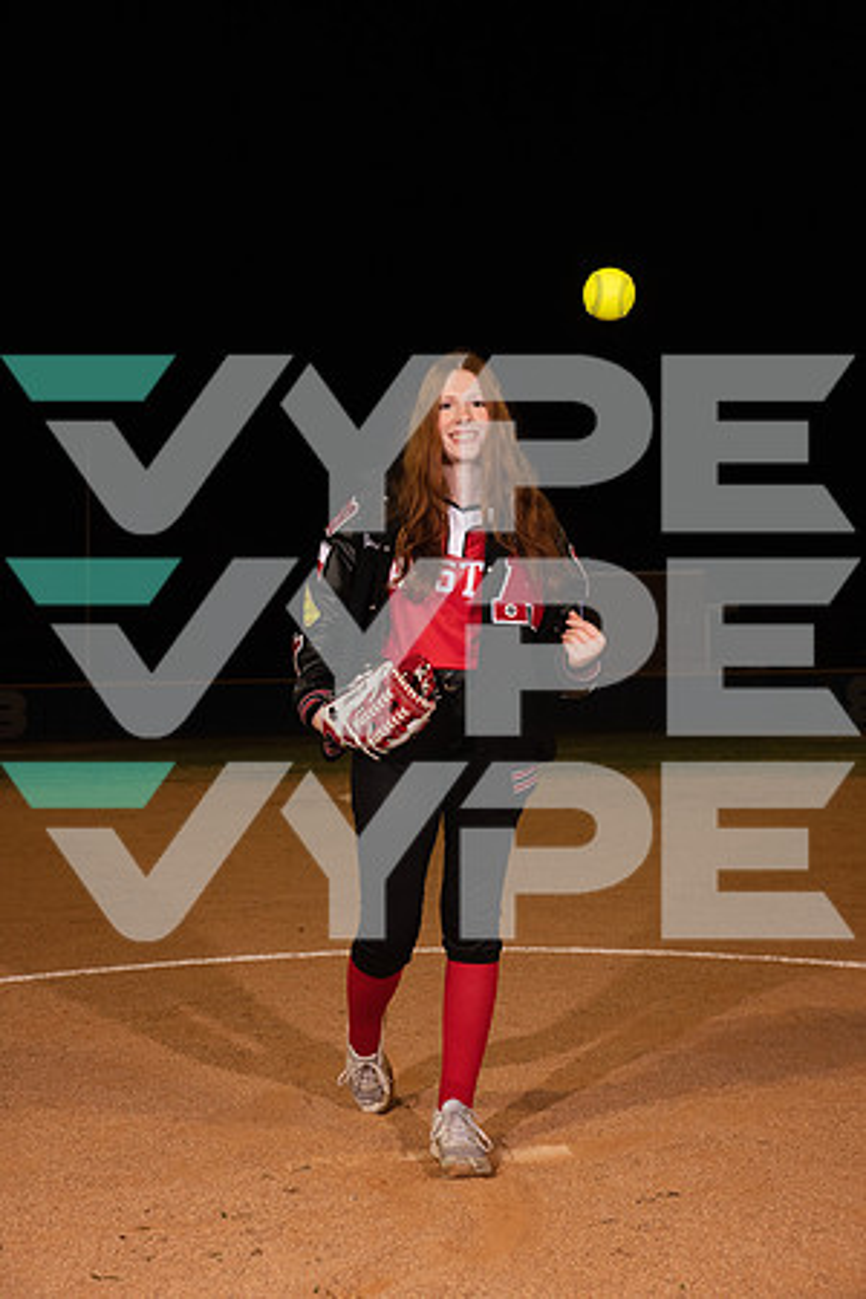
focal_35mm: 48
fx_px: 1732
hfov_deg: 28.1
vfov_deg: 41.1
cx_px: 433
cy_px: 650
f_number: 6.3
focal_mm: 48
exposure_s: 1/500
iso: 1000
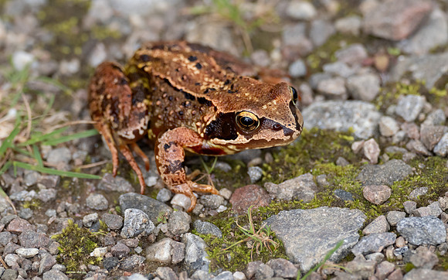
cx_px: 241
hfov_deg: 2.2
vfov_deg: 1.4
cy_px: 140
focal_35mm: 960
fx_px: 11716
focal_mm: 420
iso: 1000
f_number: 5.6
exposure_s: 1/1250
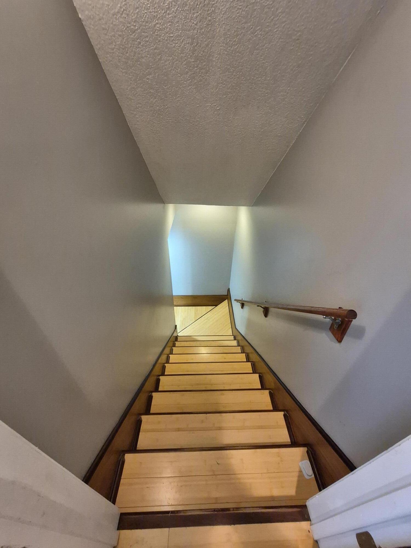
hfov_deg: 89.9
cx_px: 206
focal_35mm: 13
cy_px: 274
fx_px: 206
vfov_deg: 106.2
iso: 1000
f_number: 2.2
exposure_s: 1/60
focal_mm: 1.74
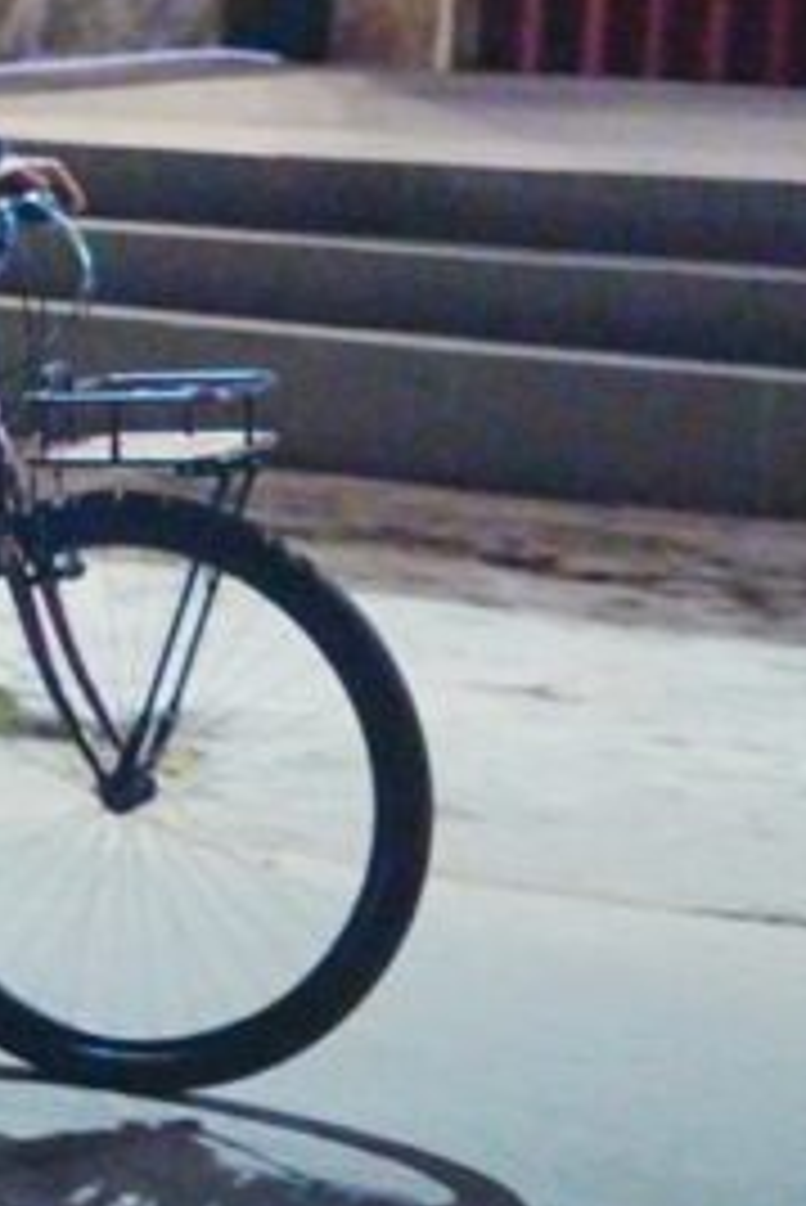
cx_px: -779
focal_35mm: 123
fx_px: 4125
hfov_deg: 10.3
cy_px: 151
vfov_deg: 16.5
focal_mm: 44
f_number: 5.6
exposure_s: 1/161
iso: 32000
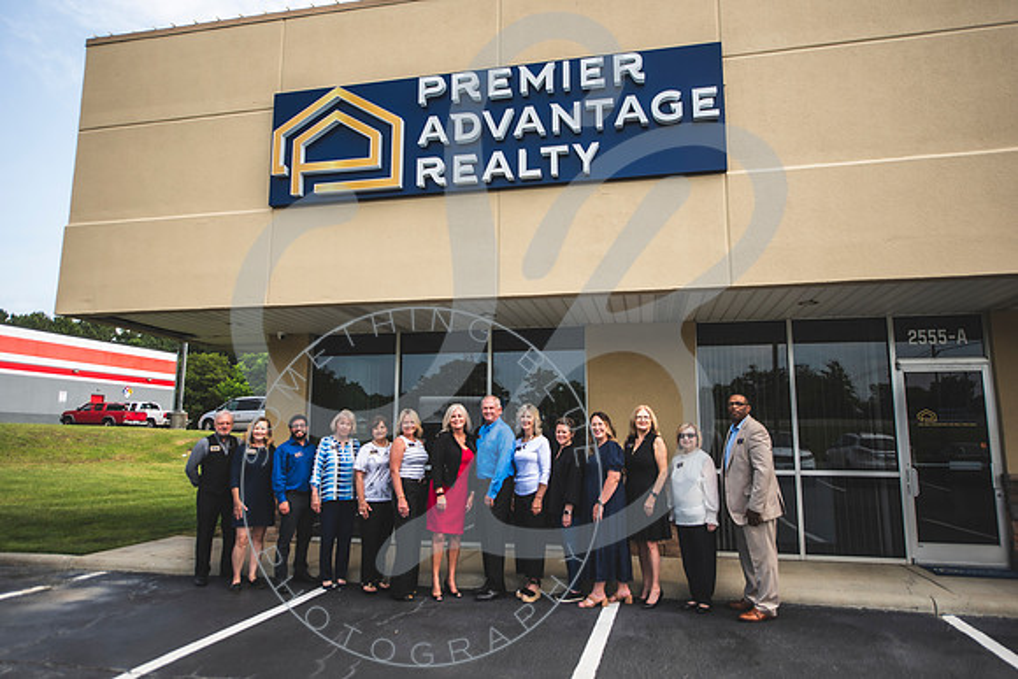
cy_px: 340
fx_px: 686
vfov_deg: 52.7
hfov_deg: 73.2
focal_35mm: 24
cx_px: 509
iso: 100
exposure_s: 1/800
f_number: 2.8
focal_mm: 24
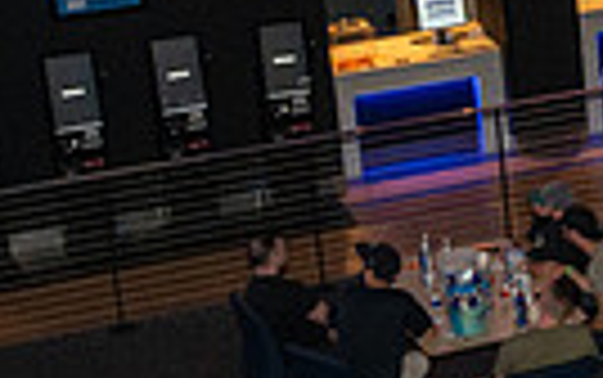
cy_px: 40
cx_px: 1366
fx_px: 2516
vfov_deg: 8.6
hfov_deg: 11.6
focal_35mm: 153
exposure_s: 1/160
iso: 3200
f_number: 5
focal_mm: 28
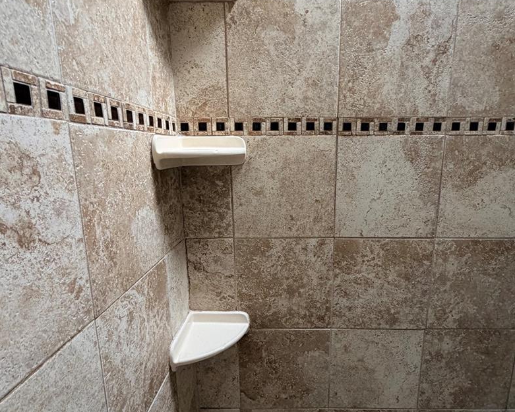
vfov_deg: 65.5
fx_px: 320
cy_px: 220
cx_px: 285
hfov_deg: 77.4
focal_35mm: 21
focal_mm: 2.22
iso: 200
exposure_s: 1/121
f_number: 2.2
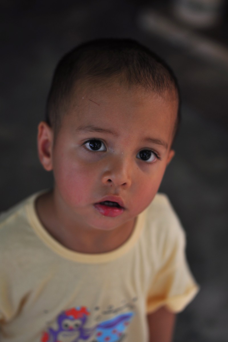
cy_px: 171
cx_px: 114
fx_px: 857
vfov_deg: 22.6
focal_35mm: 90
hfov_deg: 15.2
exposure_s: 1/320
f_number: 2.8
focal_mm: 60
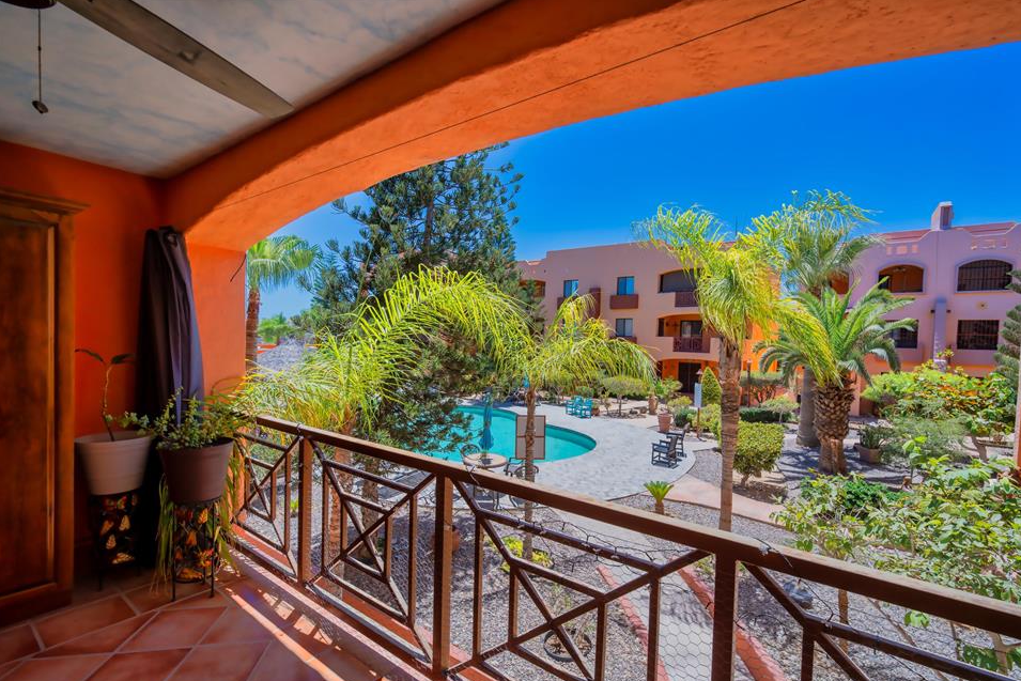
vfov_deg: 77.3
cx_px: 544
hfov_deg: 100.2
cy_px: 358
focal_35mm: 15
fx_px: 425
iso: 125
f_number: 4.5
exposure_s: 1/350
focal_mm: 14
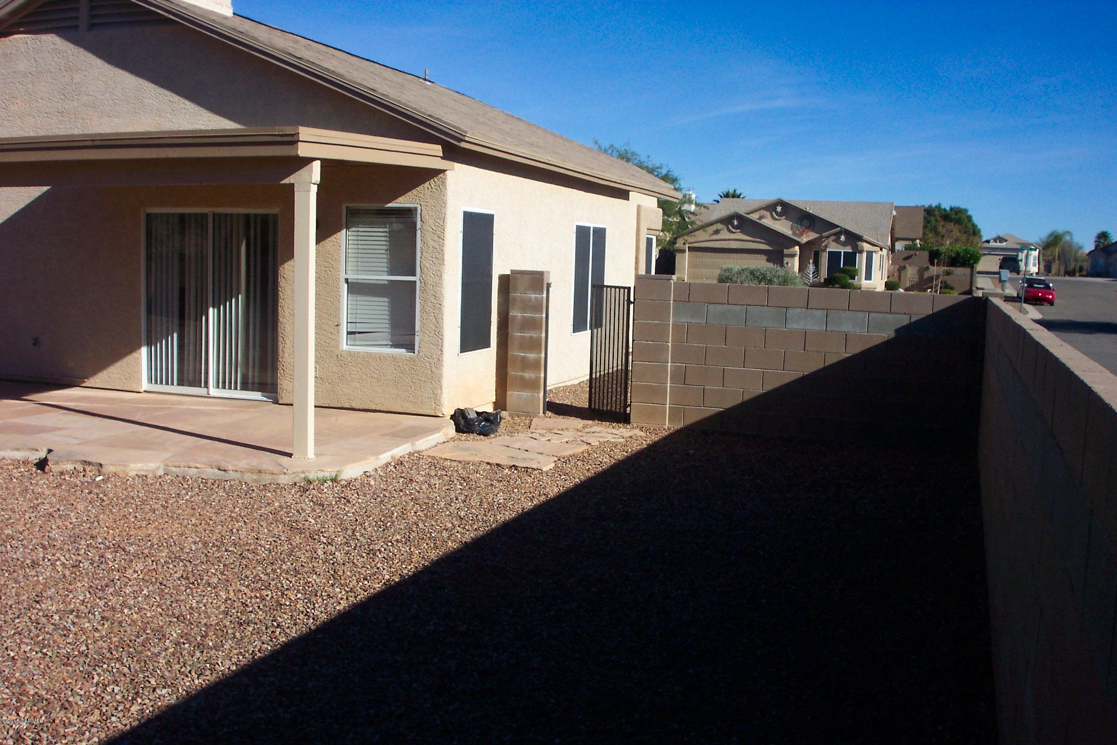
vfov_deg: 37.9
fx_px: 1086
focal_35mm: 35
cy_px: 372
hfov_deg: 54.4
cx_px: 558
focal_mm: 7.5
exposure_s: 1/250
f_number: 9.5
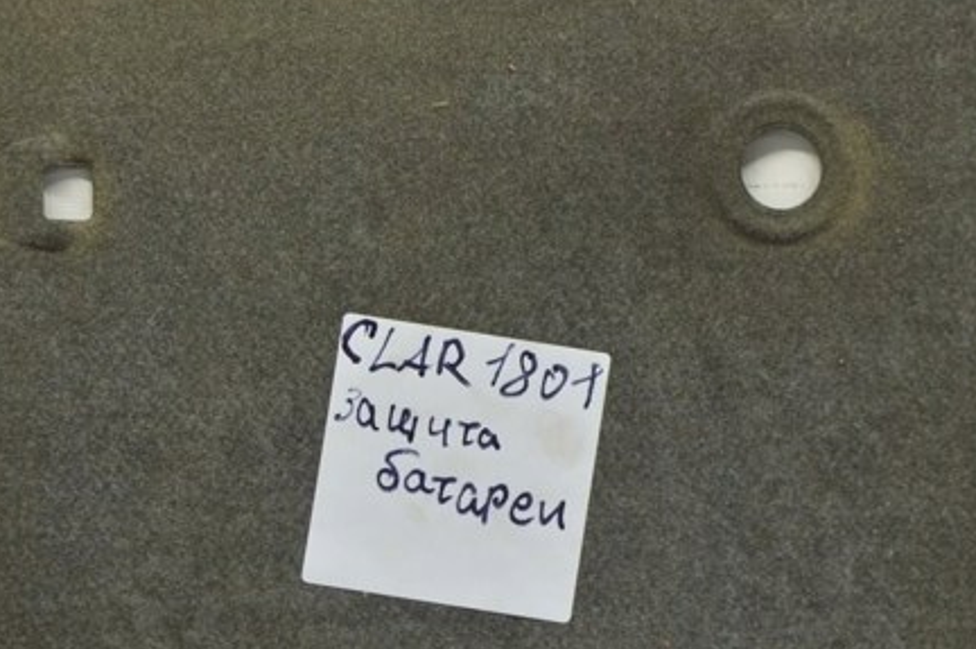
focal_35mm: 80
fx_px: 2166
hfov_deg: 25.4
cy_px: 424
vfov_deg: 17.0
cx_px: 493
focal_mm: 36
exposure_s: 1/25
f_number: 5.6
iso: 400
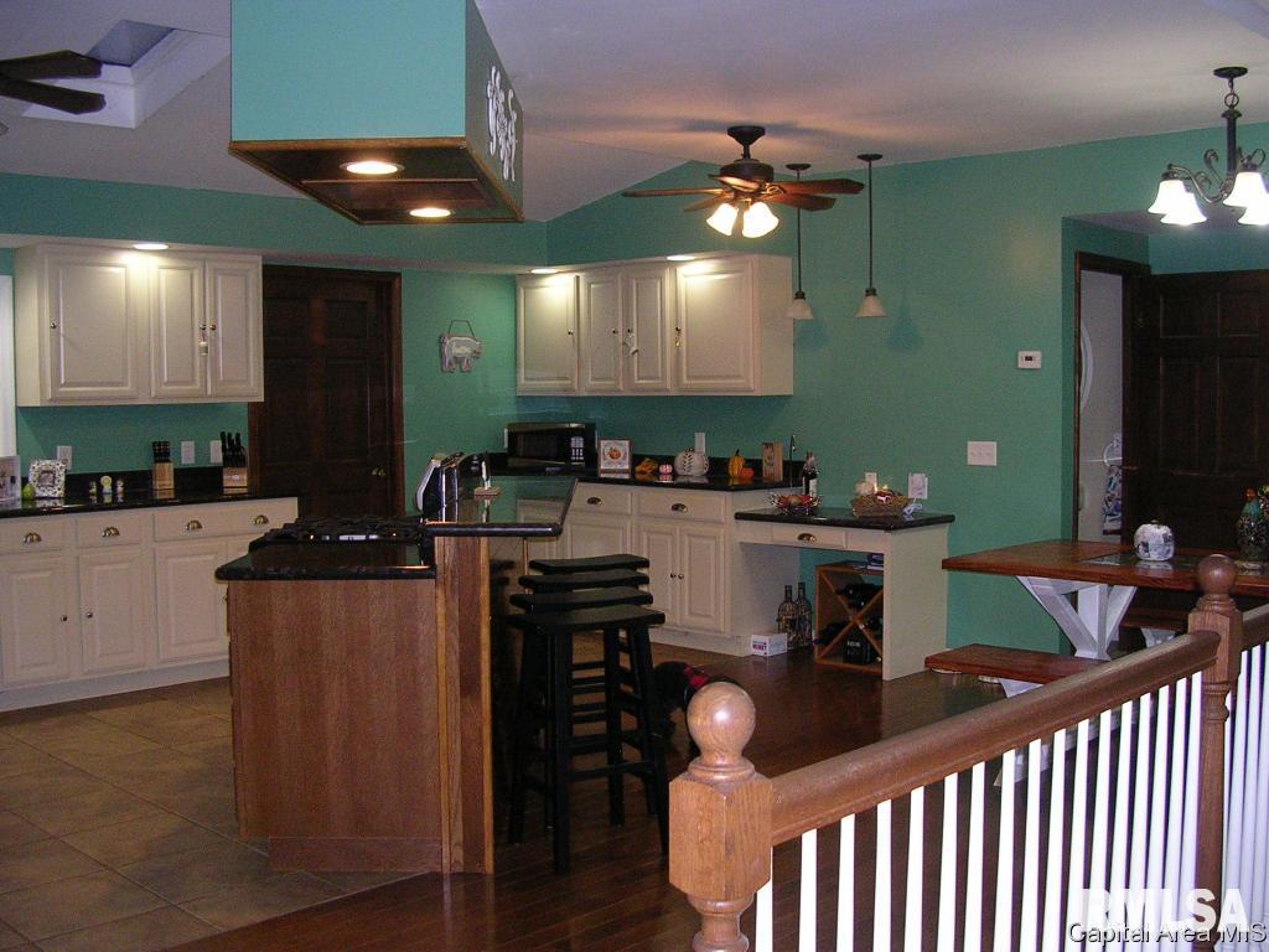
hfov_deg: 49.0
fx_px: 1393
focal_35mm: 38
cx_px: 634
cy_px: 476
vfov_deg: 37.7
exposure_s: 1/60.1
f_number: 2.8
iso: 165
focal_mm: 5.8
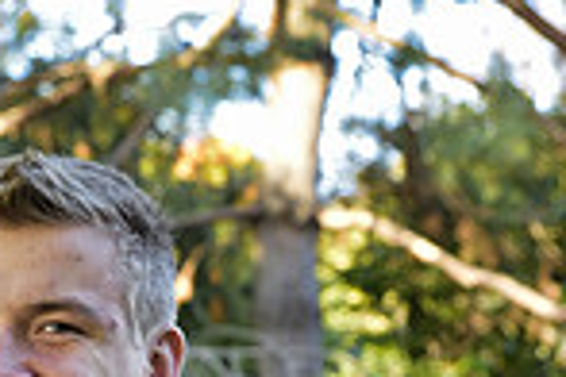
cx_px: 4
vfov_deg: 8.8
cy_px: 758
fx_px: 2311
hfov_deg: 13.8
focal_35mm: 147
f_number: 4
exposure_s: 1/60
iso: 200
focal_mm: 48
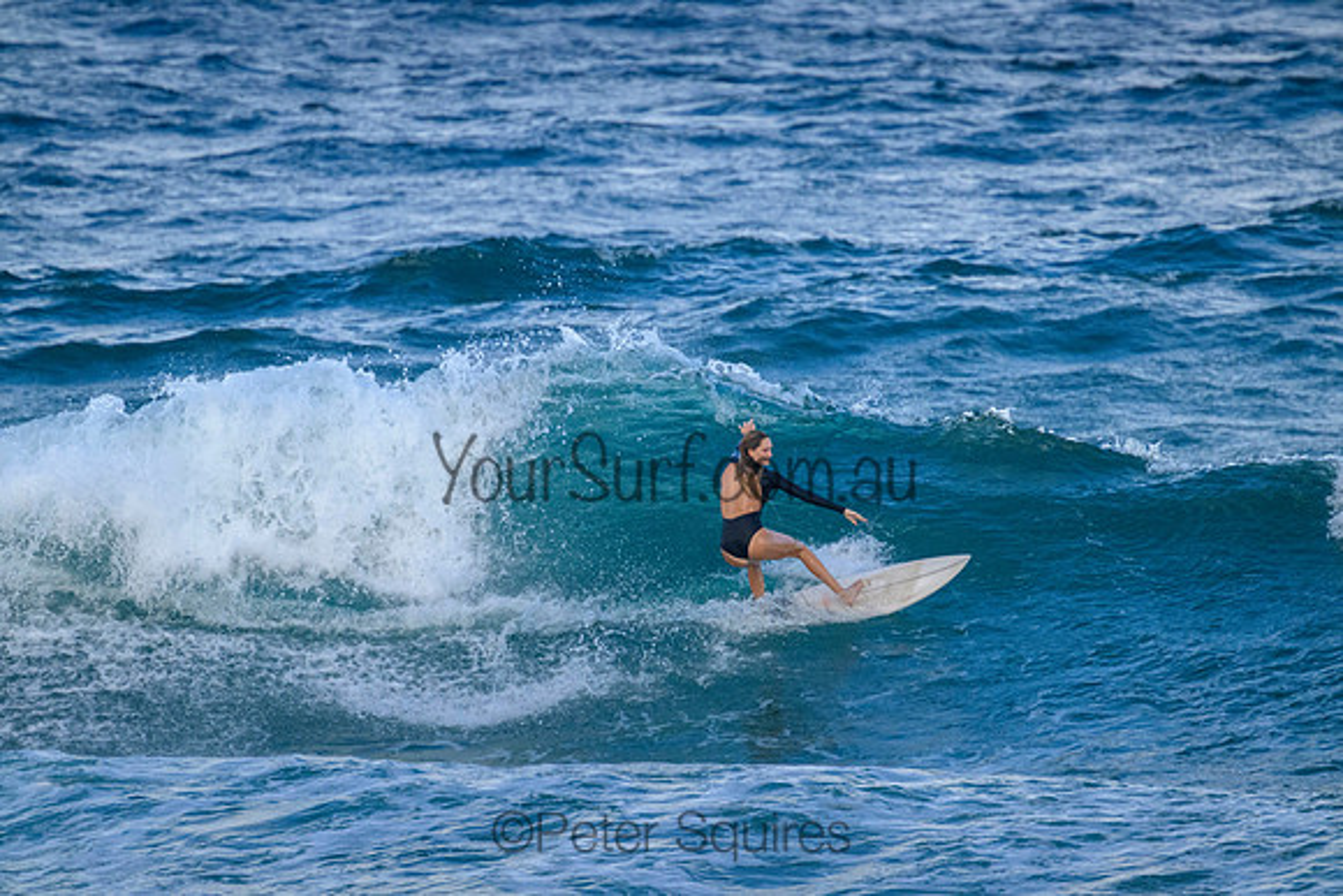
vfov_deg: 1.7
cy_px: 448
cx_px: 672
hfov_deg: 2.6
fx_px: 29850
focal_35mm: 800
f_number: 11
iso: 2800
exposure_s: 1/1600
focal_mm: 800
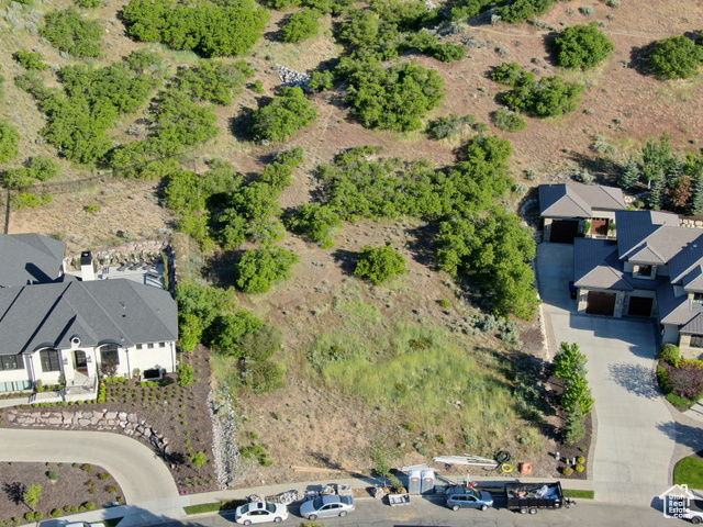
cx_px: 352
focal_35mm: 48
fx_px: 975
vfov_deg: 30.3
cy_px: 264
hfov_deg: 39.7
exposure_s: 1/320
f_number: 3.8
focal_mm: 8.6
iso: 100
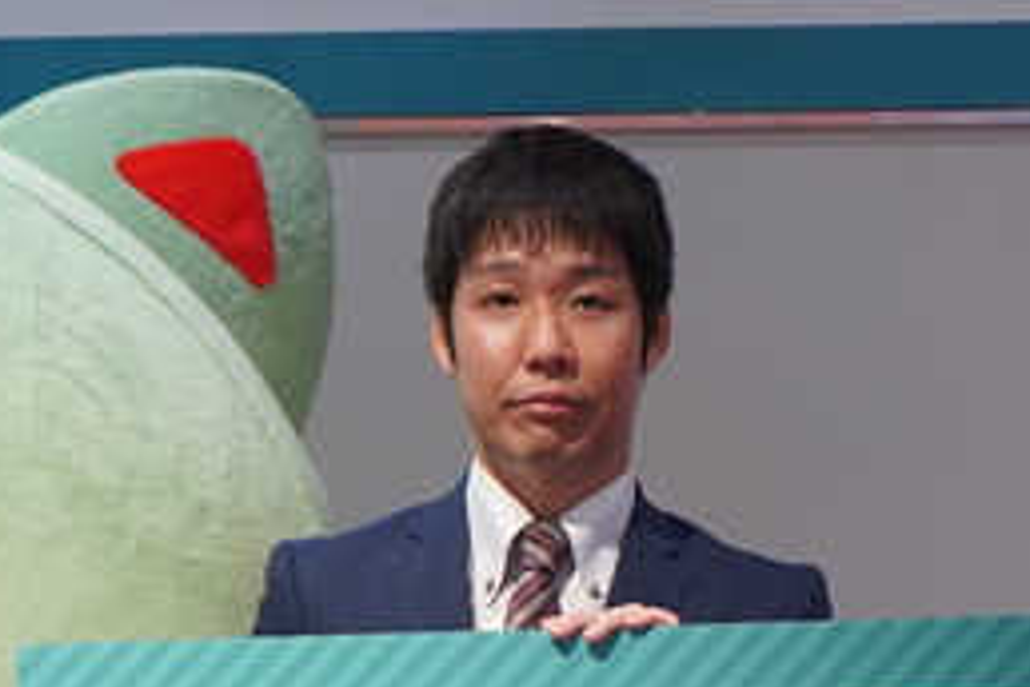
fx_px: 5865
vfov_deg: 6.6
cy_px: 1019
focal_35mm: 205
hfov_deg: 10.0
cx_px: 902
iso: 1600
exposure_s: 1/160
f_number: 4.5
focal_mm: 44
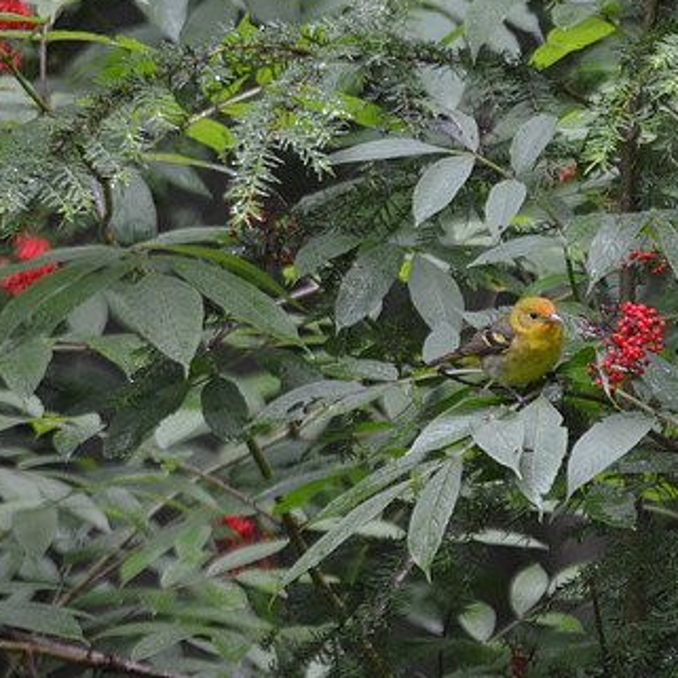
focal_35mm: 690
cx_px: 600
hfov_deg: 2.5
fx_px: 15290
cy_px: 342
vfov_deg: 2.5
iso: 1800
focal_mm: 300
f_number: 5.6
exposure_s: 1/500
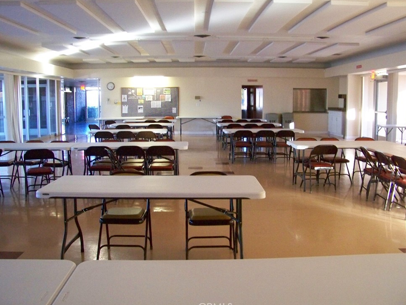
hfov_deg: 52.6
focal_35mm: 35
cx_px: 195
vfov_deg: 40.7
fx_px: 411
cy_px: 151
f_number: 2.8
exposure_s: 1/30
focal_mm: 5.85
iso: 800
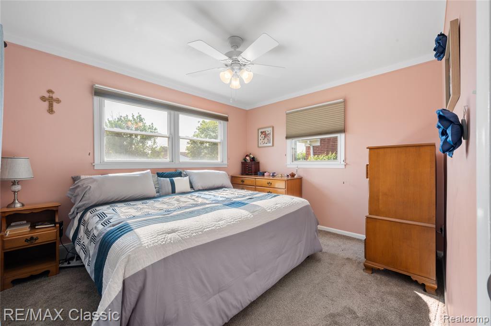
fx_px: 191
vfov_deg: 81.1
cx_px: 246
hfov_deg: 104.3
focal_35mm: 14
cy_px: 163
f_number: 11
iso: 100
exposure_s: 1/4
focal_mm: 14
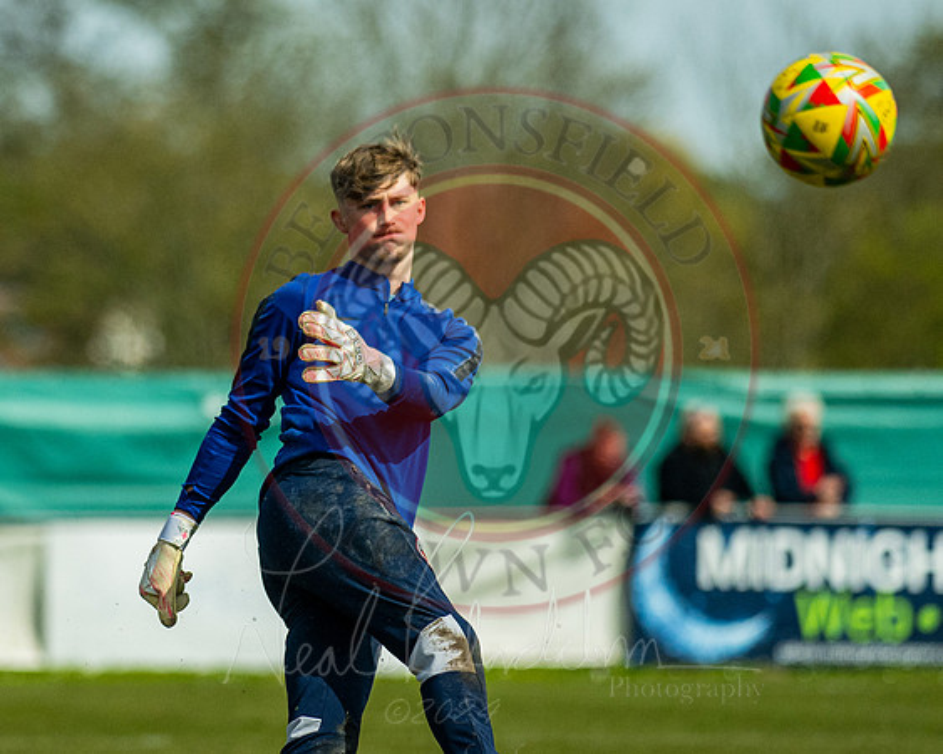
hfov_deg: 5.2
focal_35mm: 370
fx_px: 10320
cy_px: 302
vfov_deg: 4.2
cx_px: 299
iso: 400
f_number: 1.8
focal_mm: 135
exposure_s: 1/32000
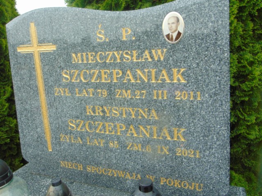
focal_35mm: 30
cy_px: 98
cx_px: 131
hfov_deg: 60.0
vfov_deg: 46.8
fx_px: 227
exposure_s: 1/50
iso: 80
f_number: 3.1
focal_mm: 5.4
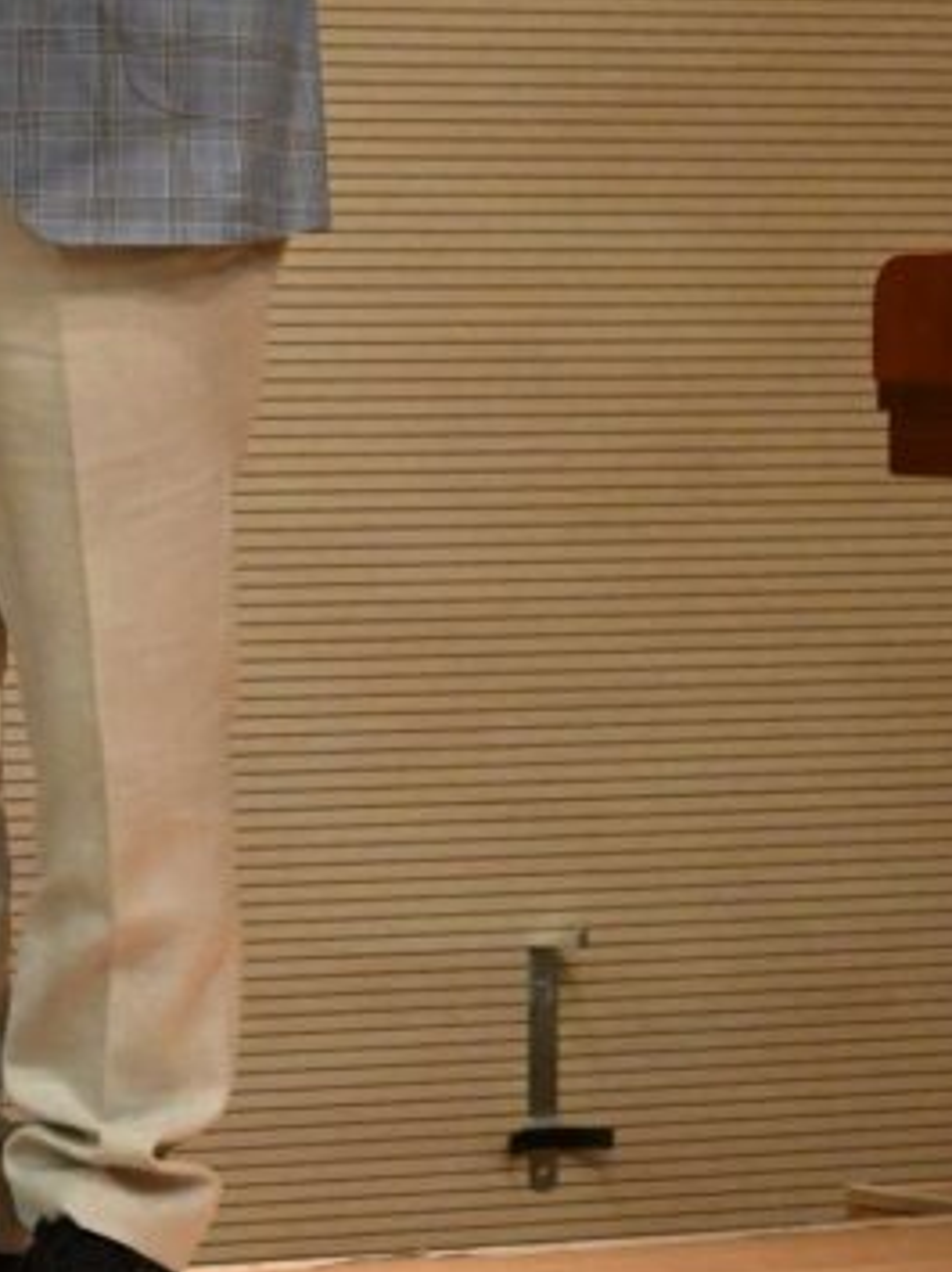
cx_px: -223
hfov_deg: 6.4
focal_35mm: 231
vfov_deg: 8.5
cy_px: -4
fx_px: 8481
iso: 8000
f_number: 6.3
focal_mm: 83
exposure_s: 1/160
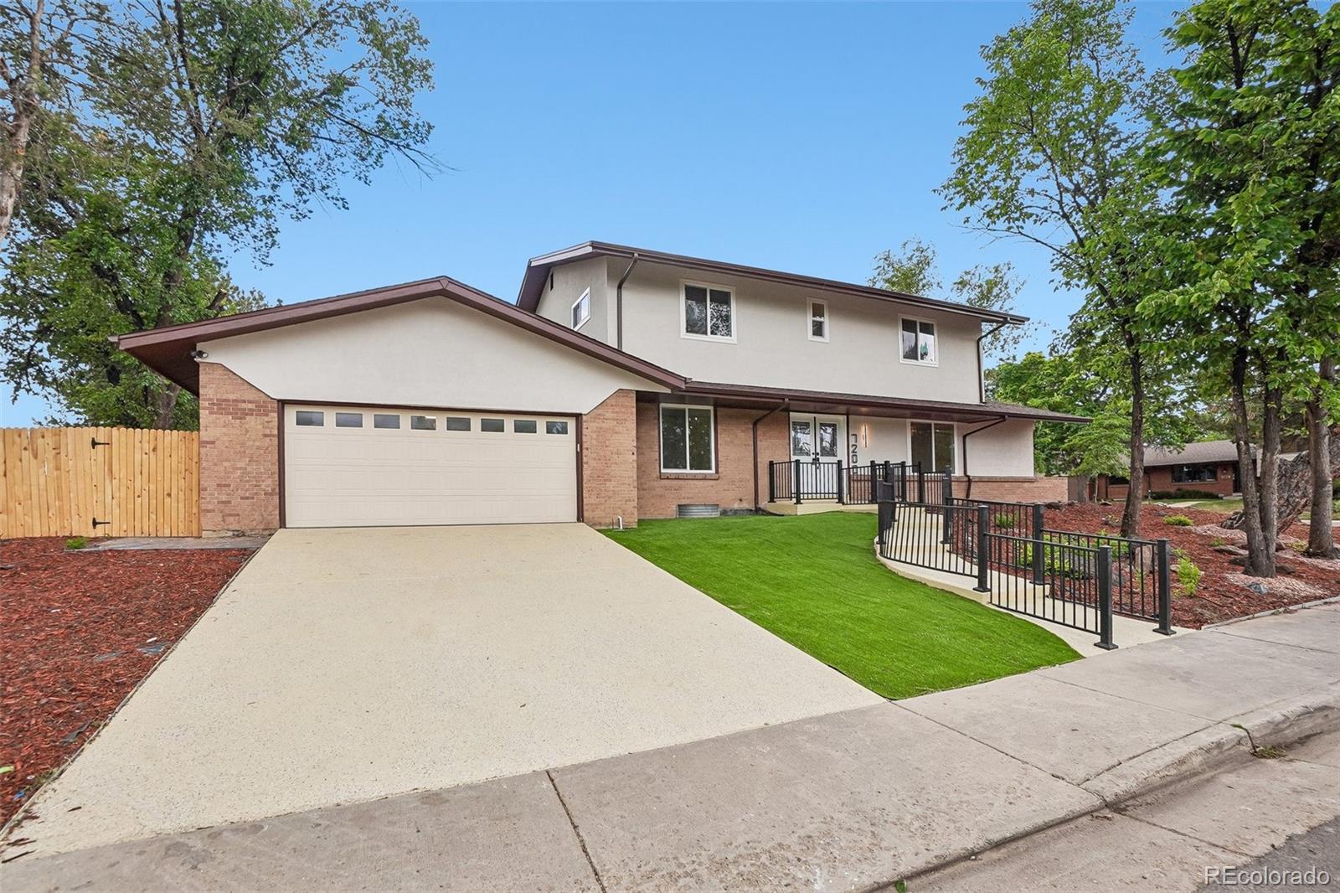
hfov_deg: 100.4
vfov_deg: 77.3
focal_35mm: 15
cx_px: 670
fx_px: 558
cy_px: 446
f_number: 8
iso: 100
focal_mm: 10
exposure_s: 1/125
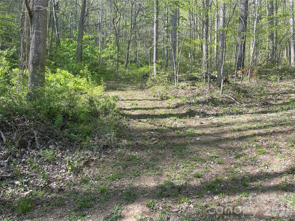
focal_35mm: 26
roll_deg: -0.1
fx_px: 222
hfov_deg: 67.3
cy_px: 110
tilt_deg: +1.4
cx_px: 148
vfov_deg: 53.1
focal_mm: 4.2
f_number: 1.6
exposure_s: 1/513
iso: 32
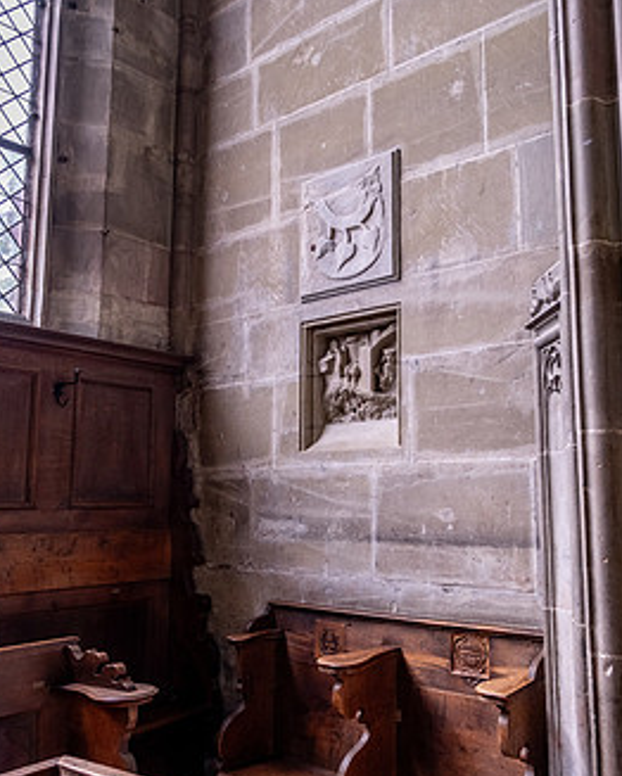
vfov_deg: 57.1
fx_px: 713
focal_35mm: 31
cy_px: 394
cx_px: 339
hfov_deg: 47.1
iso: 800
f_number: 2.8
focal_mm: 16
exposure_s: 1/125
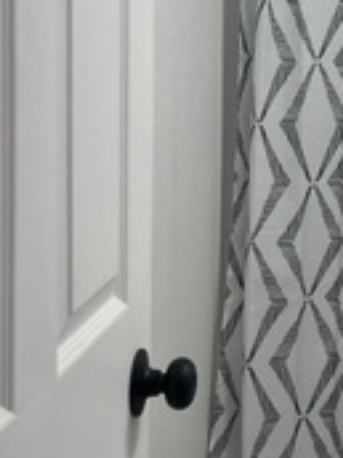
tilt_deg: -7.8
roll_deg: -3.4
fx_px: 1334
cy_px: 158
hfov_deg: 13.6
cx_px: 550
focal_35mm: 101
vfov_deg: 19.4
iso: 50
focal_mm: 5.7
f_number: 1.5
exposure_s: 1/120
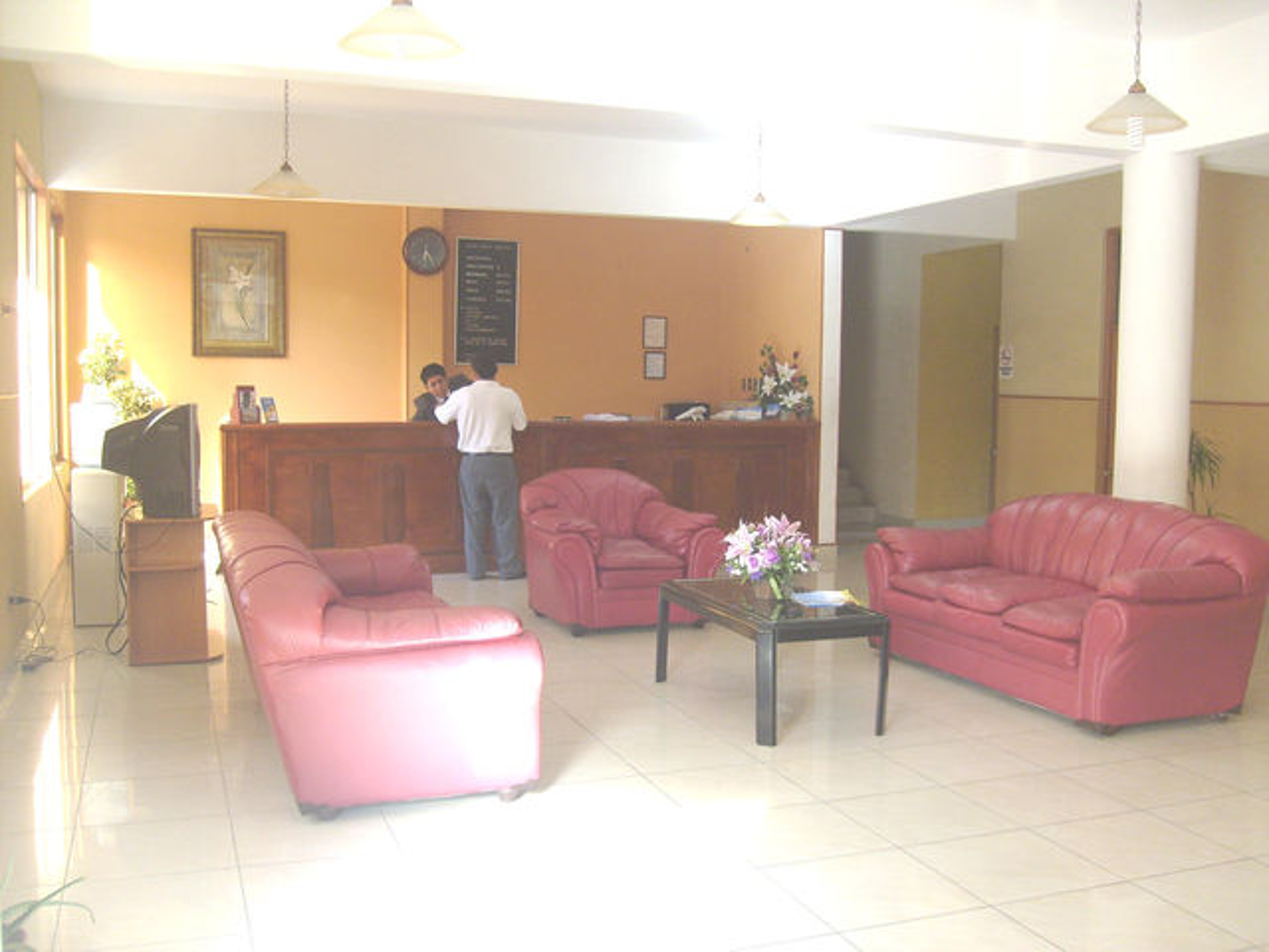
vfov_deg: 40.7
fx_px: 1283
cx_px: 634
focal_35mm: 35
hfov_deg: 52.6
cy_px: 476
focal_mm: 5.8
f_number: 2.8
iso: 80
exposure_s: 1/45
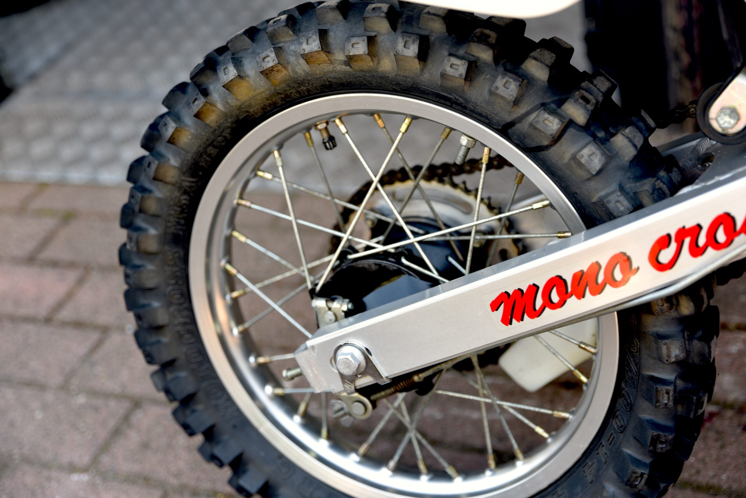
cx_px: 373
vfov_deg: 22.6
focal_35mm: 60
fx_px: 1244
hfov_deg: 33.4
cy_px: 249
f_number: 2.8
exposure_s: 1/60
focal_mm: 60
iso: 100
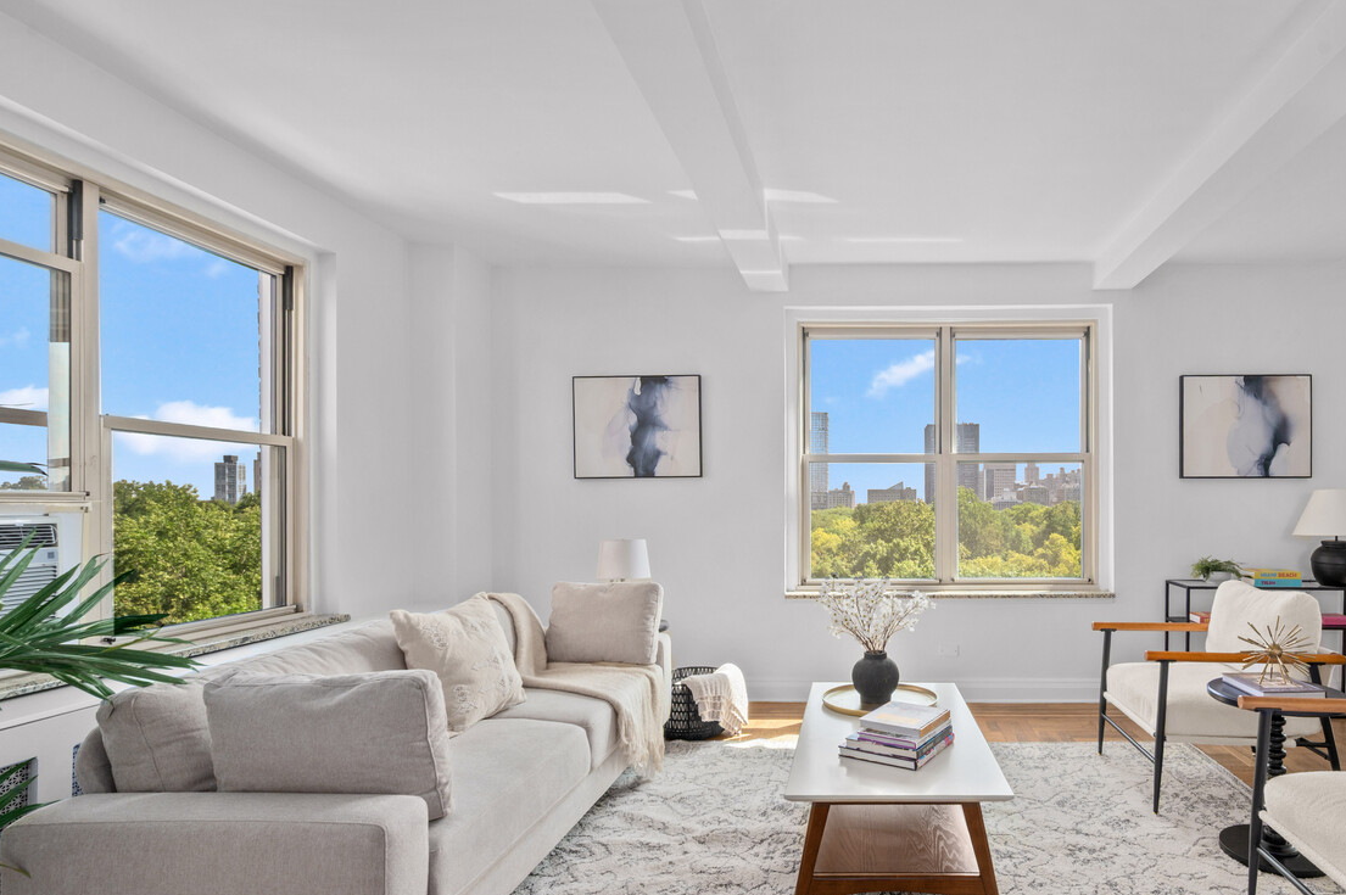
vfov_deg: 64.2
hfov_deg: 84.8
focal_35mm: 19
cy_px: 508
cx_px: 865
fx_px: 710
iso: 400
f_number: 11
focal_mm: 14
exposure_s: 1/13
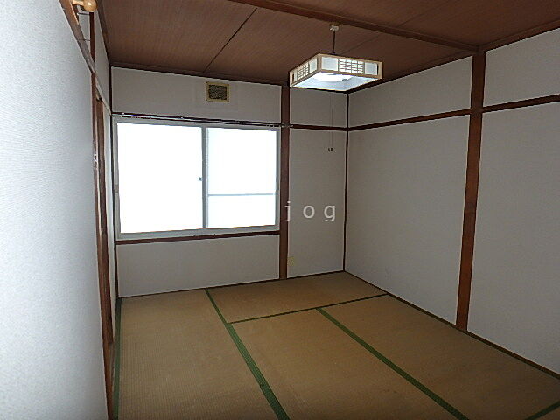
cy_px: 210
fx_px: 340
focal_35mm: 21
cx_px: 280
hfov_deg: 79.0
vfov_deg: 63.4
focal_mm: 3.7
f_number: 3.5
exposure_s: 1/125
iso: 125
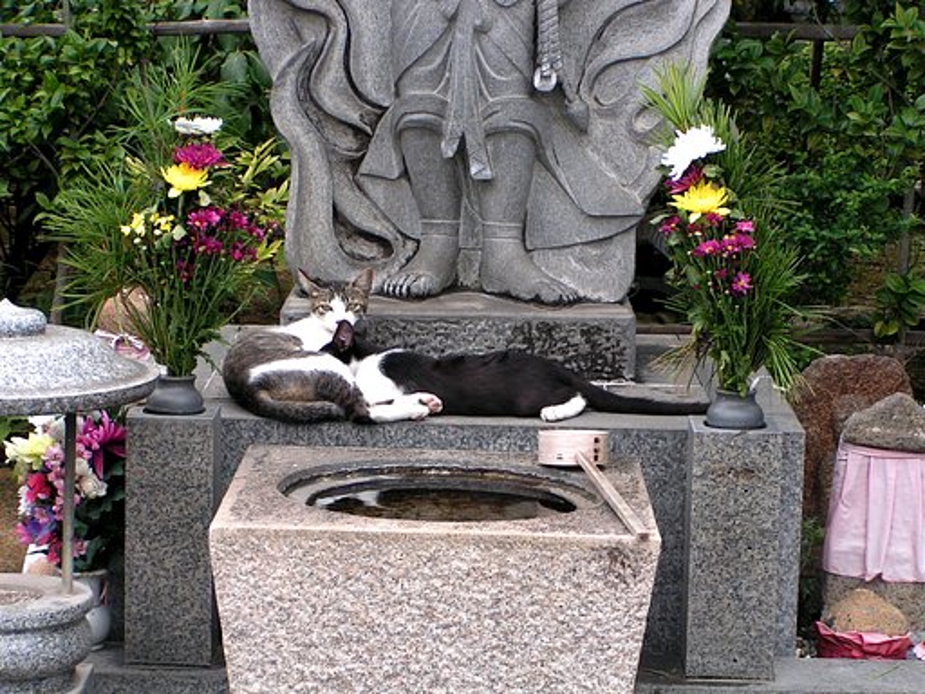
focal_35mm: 99
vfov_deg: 14.9
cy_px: 347
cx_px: 462
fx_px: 2645
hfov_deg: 19.8
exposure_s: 1/125
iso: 50
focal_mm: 15.2
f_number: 4.5
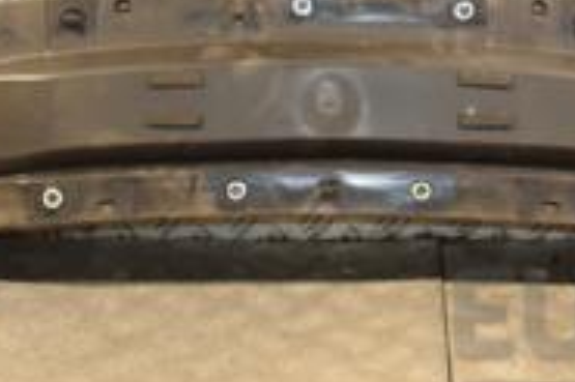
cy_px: -99
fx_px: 1867
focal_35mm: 117
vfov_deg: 11.4
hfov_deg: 17.5
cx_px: 395
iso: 800
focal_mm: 24
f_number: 5
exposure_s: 1/160
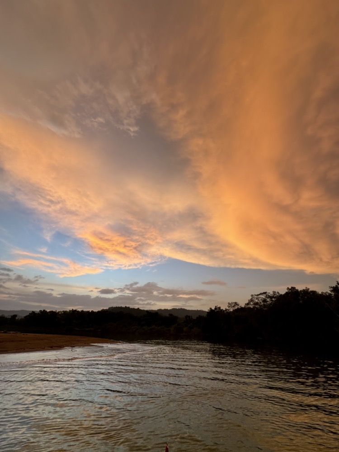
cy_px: 226
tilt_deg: +31.7
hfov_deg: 85.7
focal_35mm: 14
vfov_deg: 102.1
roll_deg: -1.8
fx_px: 183
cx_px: 170
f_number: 2.2
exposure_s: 1/162
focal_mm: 2.22
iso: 40
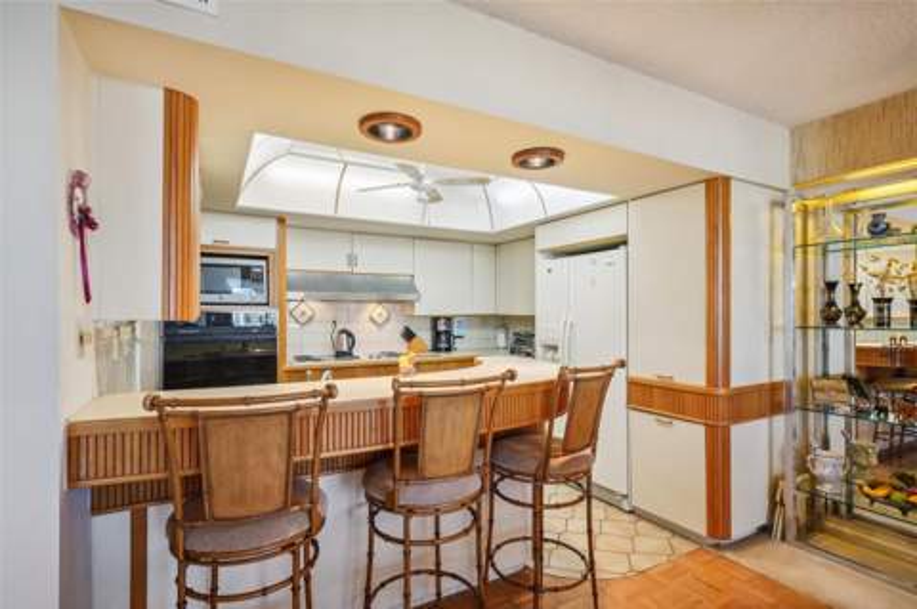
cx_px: 458
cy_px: 304
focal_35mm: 17
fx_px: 433
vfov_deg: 70.3
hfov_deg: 93.3
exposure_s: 1/25
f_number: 8
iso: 400
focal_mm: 17
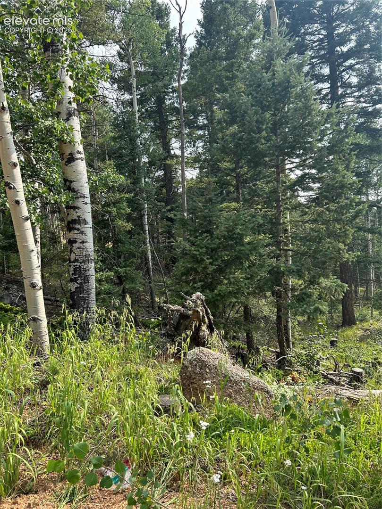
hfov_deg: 53.0
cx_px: 191
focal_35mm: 26
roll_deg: +2.3
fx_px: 383
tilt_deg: -2.7
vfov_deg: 67.3
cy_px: 254
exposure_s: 1/1147
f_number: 1.5
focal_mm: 5.7
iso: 50
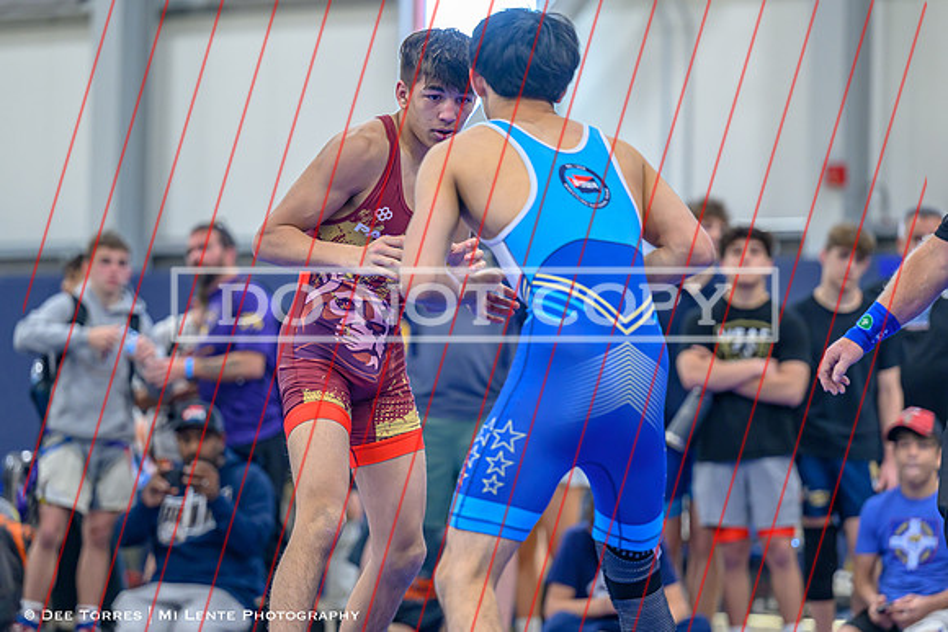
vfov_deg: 8.9
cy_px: 336
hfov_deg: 13.4
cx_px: 444
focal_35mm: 154
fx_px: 4044
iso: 2200
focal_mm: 130
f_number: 2.8
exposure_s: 1/640
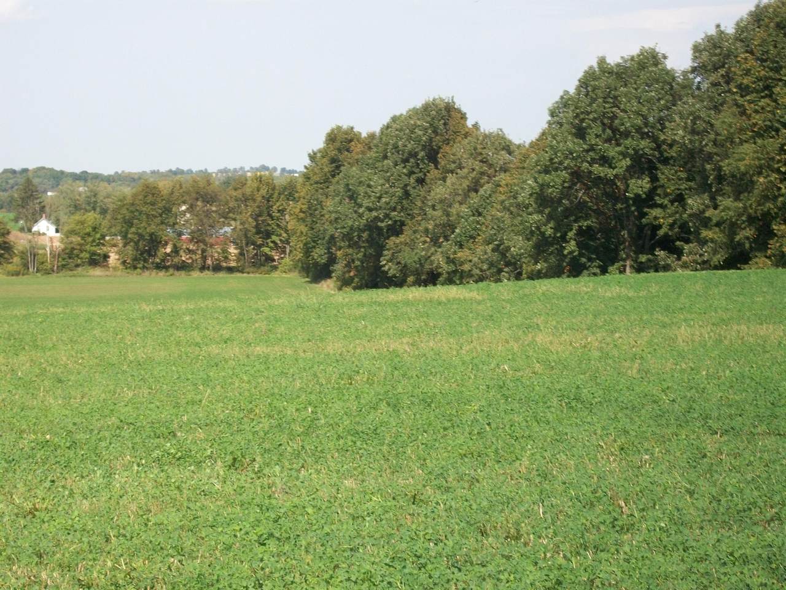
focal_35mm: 96
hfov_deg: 20.4
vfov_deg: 15.4
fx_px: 2180
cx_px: 393
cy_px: 295
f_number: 5.2
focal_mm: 17.1
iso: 80
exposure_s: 1/320
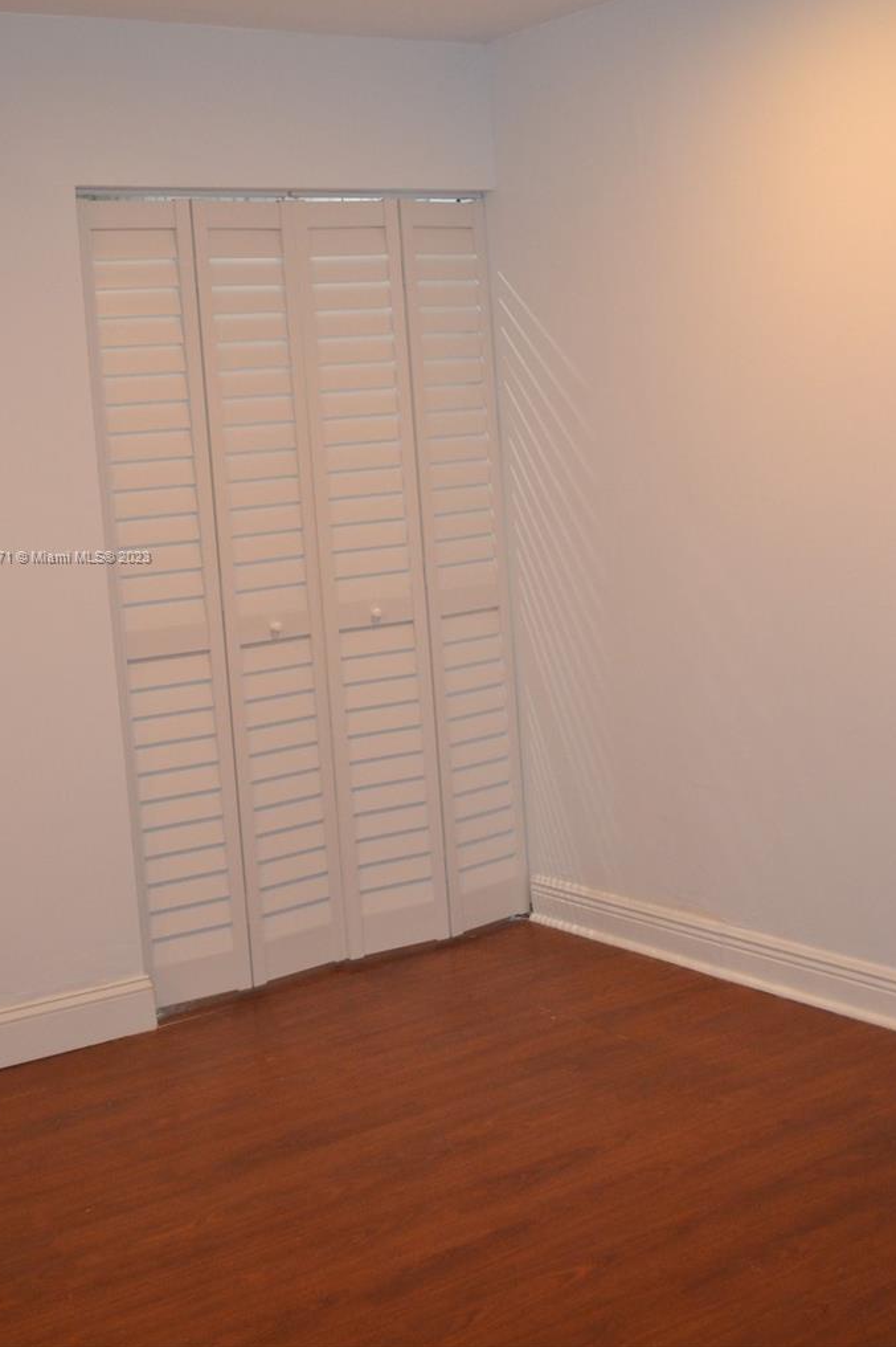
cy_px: 558
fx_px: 1719
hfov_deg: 29.2
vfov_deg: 42.6
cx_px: 465
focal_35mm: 46
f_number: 4.2
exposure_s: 1/60
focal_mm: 26
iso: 1400
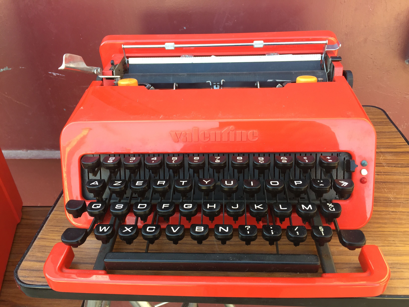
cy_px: 154
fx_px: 343
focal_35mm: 29
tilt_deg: -31.7
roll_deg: +2.0
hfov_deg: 61.7
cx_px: 204
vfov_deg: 48.2
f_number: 2.2
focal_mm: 4.15
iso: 50
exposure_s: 1/100
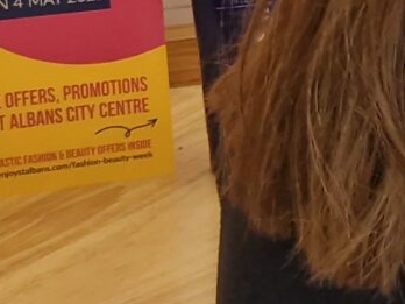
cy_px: 17
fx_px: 1977
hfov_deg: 11.1
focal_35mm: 169
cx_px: 644
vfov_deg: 8.7
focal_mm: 5.4
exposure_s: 1/100
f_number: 1.8
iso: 100
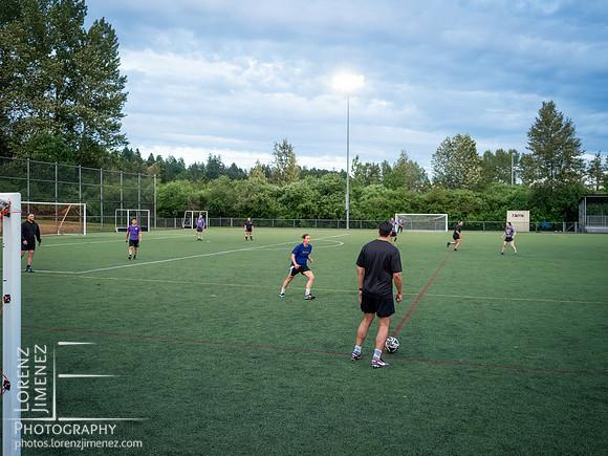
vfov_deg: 44.2
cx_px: 304
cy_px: 228
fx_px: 562
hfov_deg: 56.8
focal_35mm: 32
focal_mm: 16
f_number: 2.8
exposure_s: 1/1000
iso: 2500
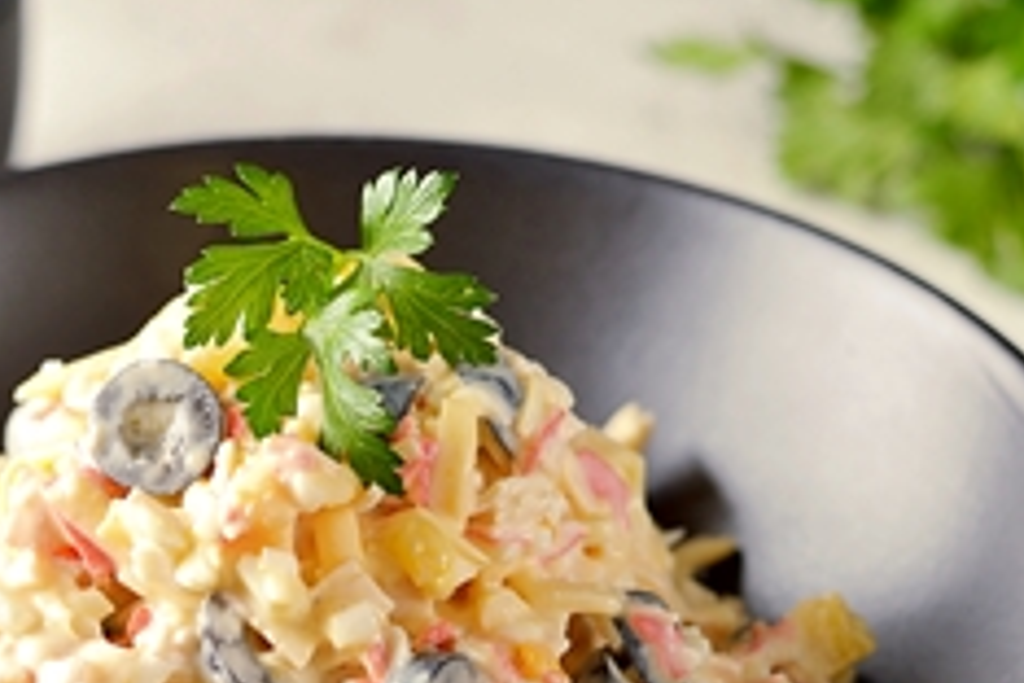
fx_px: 3641
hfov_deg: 16.0
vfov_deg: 10.6
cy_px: 705
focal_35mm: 128
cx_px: 339
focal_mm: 50
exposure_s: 1/40
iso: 160
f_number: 4.5
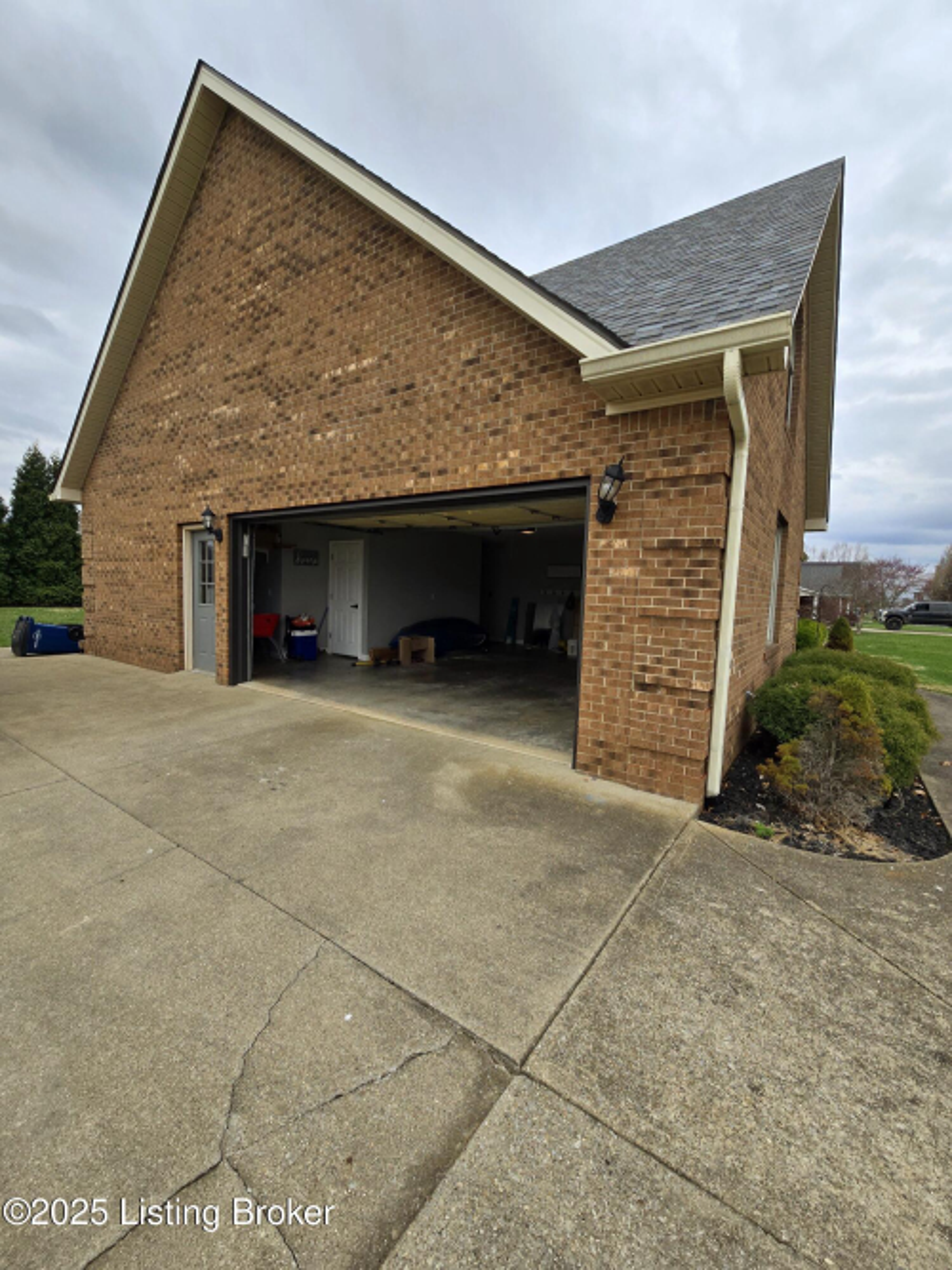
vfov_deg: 106.2
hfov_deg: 89.9
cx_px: 476
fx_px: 477
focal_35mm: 13
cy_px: 635
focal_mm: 2.2
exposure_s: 1/1667
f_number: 2.2
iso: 50
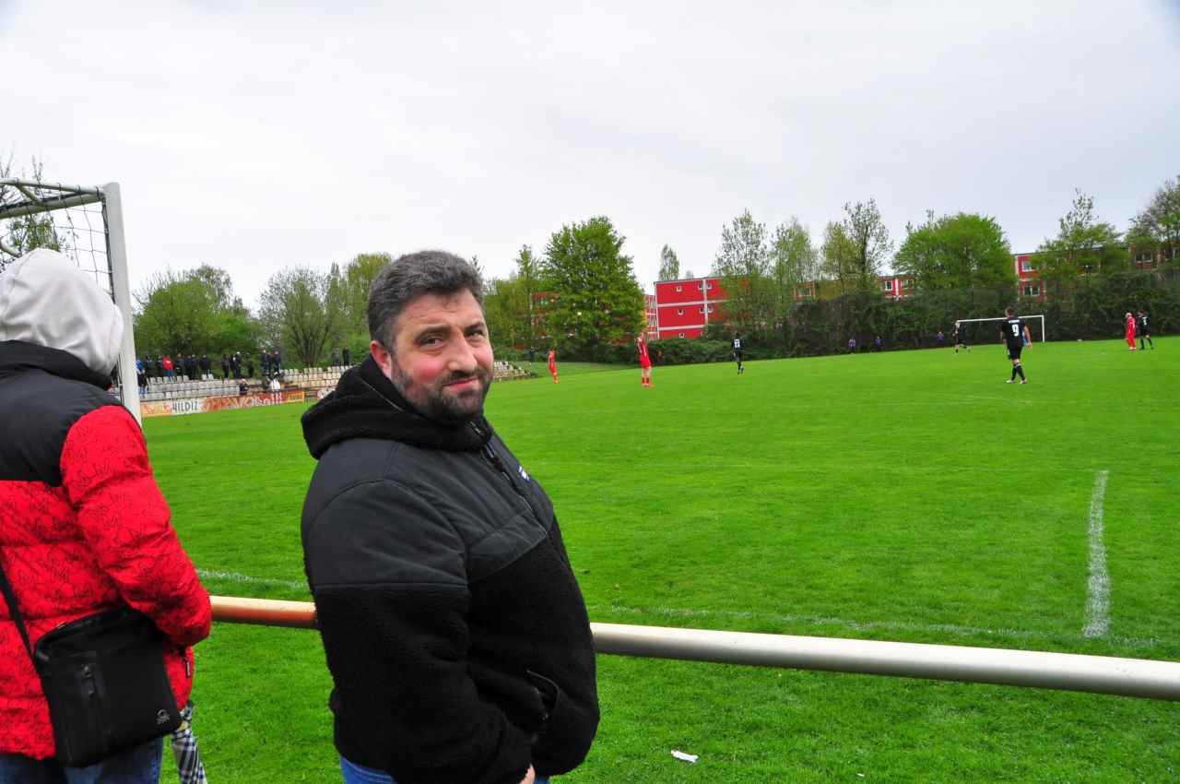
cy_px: 392
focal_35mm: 33
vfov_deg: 39.9
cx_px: 590
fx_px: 1080
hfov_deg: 57.3
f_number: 9
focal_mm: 22
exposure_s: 1/320
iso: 800
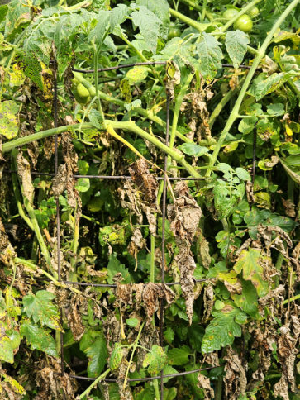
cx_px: 164
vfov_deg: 48.9
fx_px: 439
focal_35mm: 38
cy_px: 216
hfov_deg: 37.7
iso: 25
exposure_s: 1/277
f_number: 1.8
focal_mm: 5.4
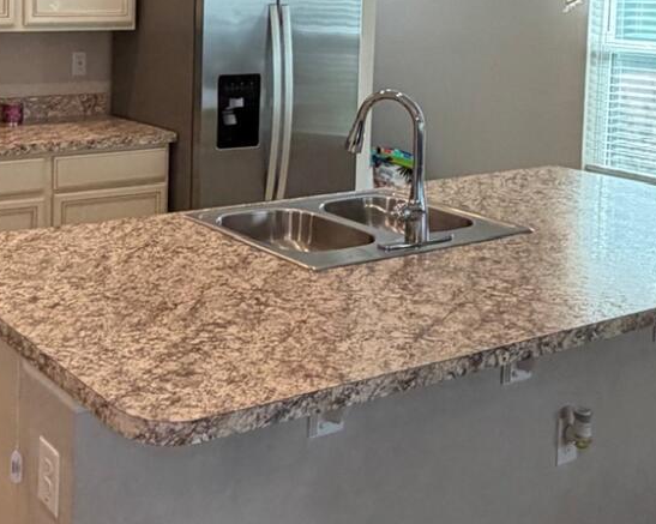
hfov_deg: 35.0
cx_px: 56
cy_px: 44
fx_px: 970
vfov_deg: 28.9
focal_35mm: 50
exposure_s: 1/120
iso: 250
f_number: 2.2
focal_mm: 2.22
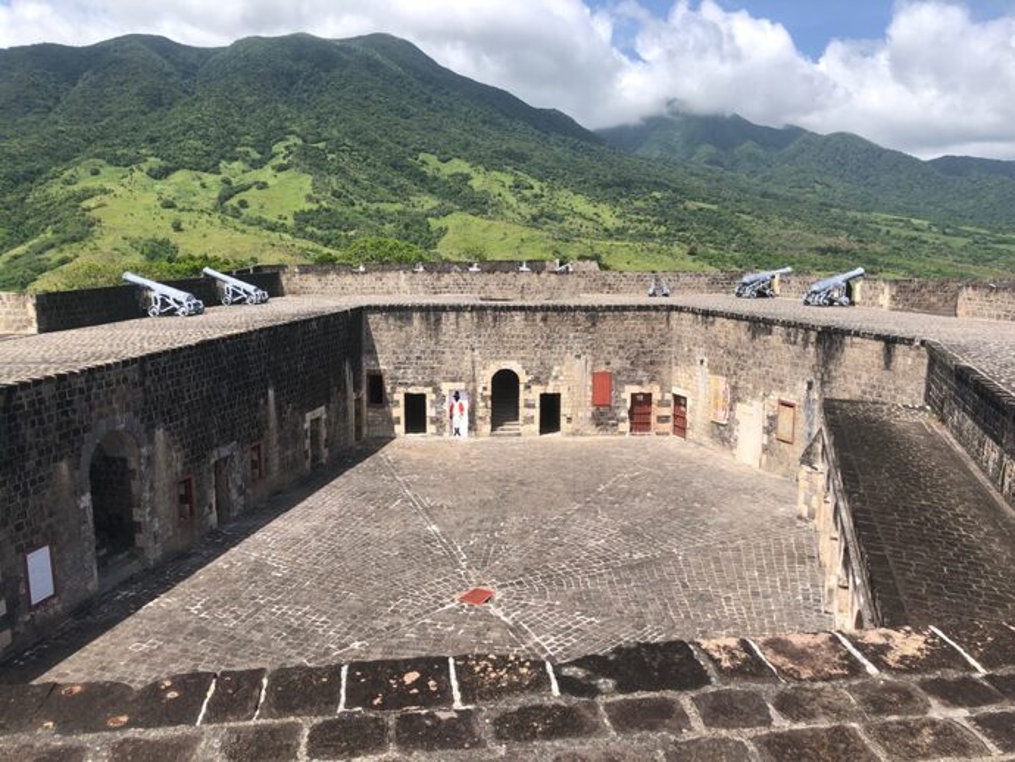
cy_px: 381
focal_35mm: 28
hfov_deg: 63.4
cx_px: 508
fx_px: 821
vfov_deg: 49.8
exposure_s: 1/1567
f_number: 1.8
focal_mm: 4
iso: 20
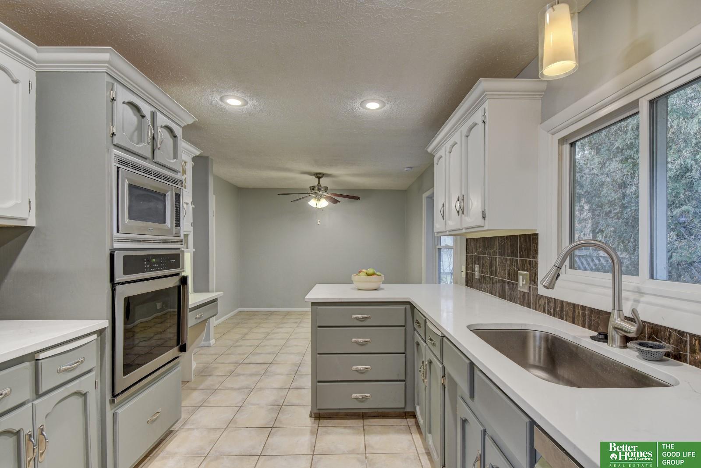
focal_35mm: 16
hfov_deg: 95.0
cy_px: 234
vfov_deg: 72.1
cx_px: 350
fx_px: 321
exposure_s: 1/5
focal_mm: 11
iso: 400
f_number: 8
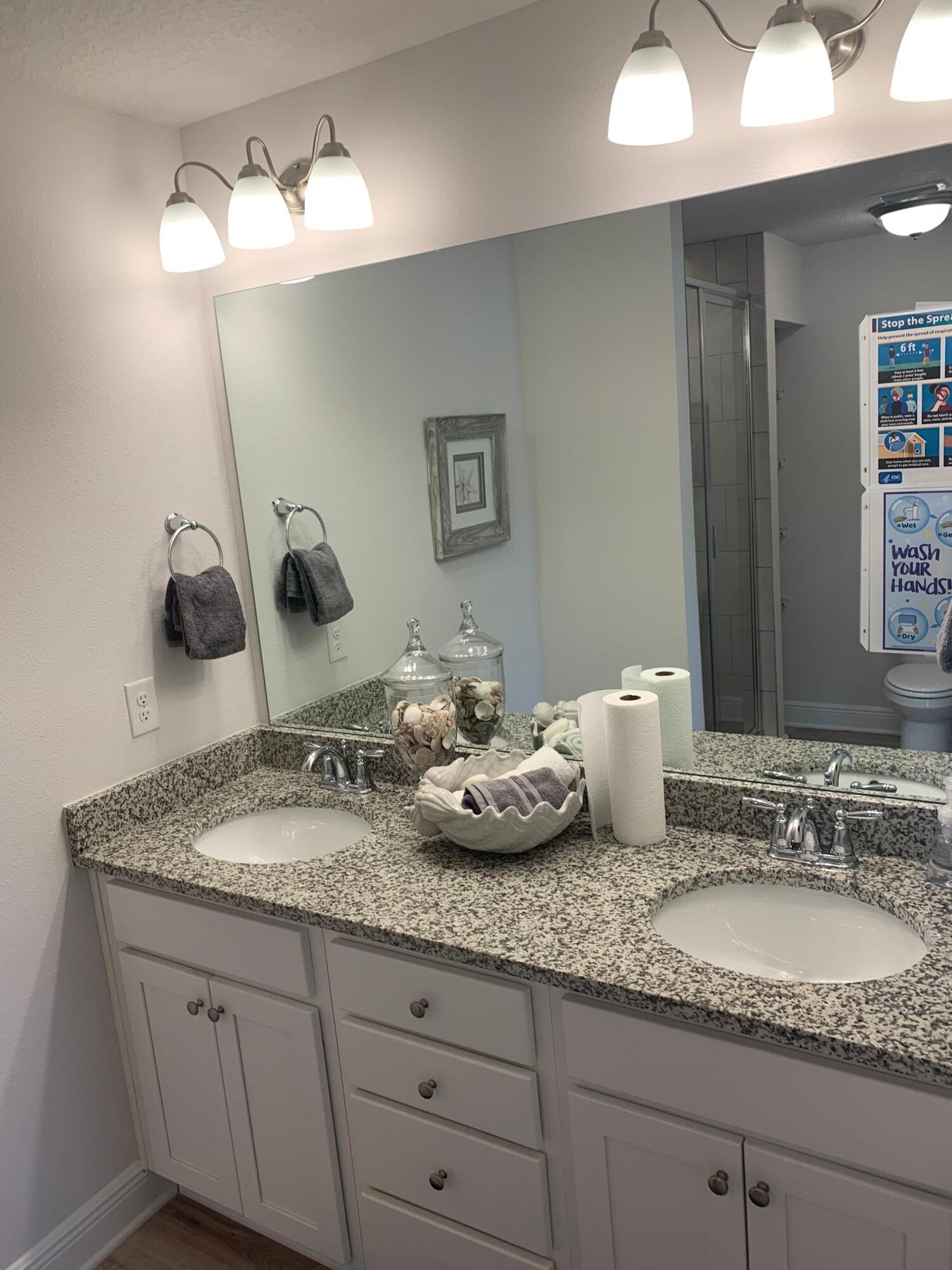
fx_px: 953
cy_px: 635
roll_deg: +4.9
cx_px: 476
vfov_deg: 67.3
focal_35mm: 26
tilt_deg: -8.5
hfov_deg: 53.1
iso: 40
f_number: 1.8
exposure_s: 1/120
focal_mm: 4.25
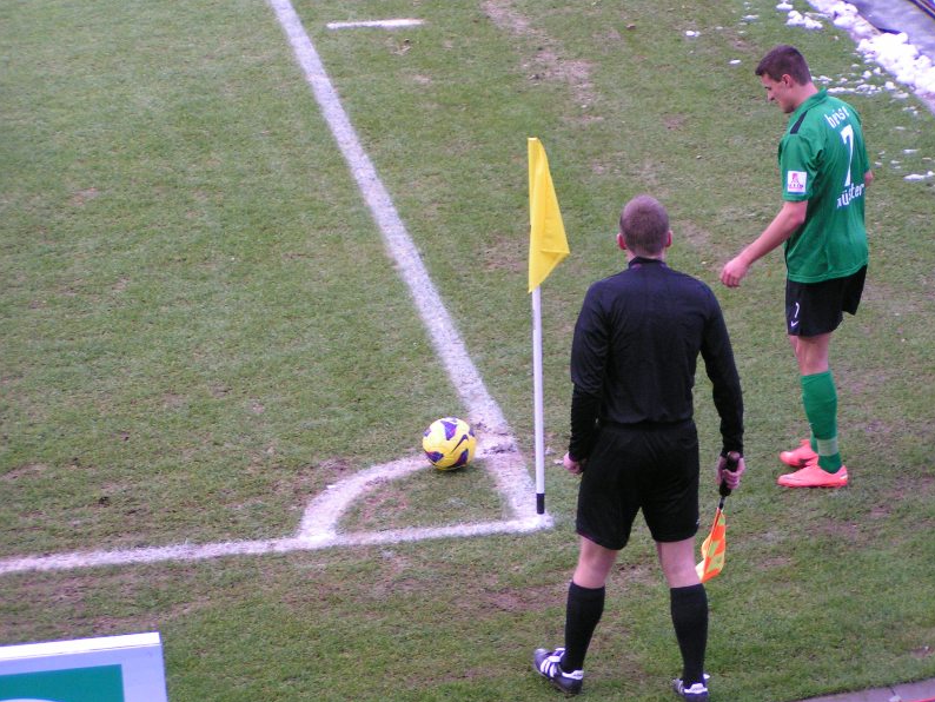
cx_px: 470
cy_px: 352
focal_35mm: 137
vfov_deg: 10.8
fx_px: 3702
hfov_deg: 14.4
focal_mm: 20.9
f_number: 3.5
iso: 200
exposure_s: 1/125
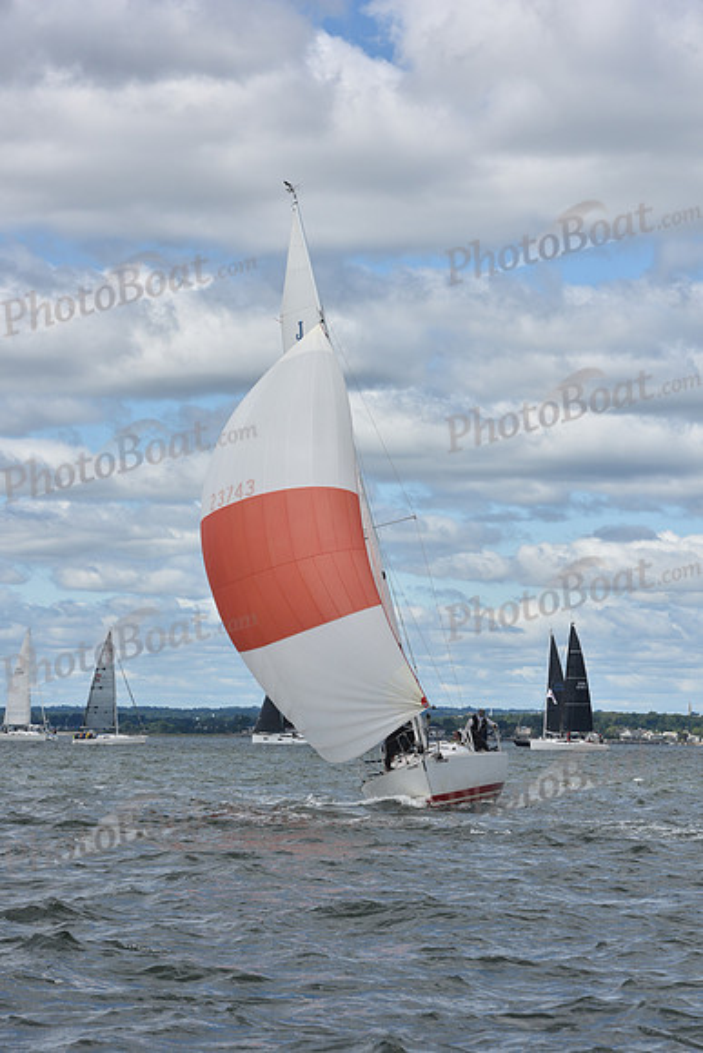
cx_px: 352
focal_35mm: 122
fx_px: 3571
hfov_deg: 11.2
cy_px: 526
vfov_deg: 16.8
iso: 250
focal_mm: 122
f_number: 10
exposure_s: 1/800
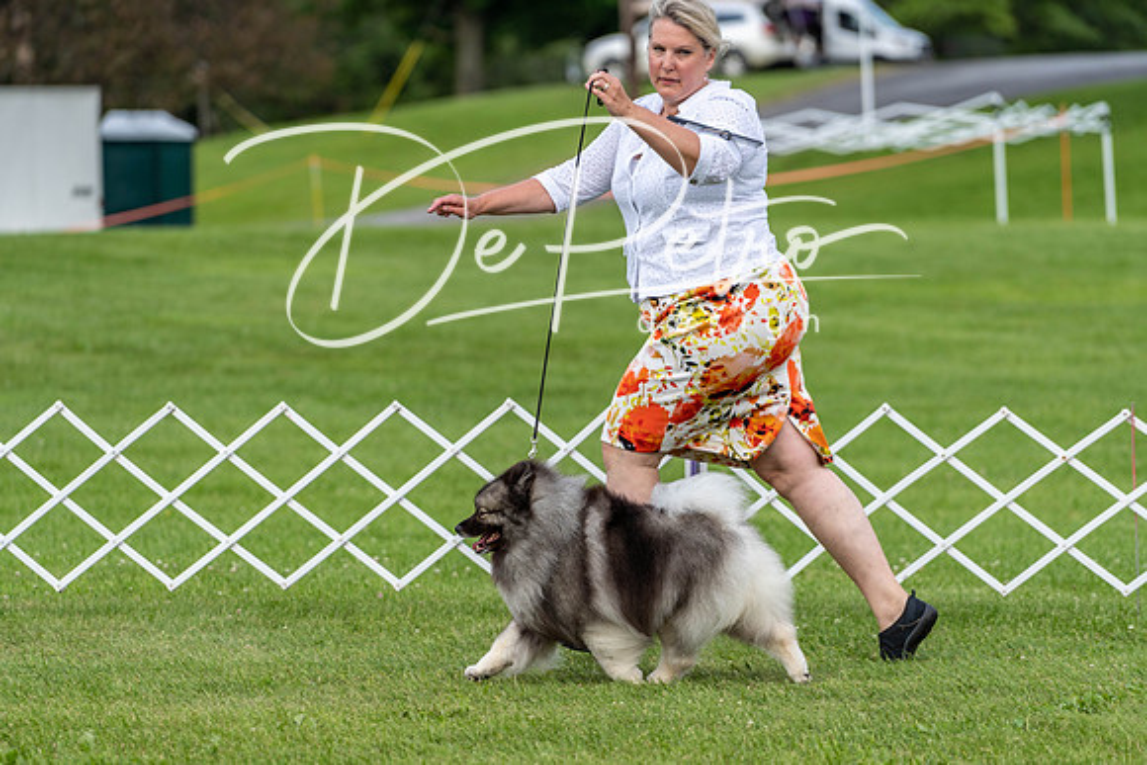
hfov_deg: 10.4
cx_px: 574
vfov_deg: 6.9
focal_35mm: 198
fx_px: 6310
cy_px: 382
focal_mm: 198
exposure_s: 1/1000
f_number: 4.5
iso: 320
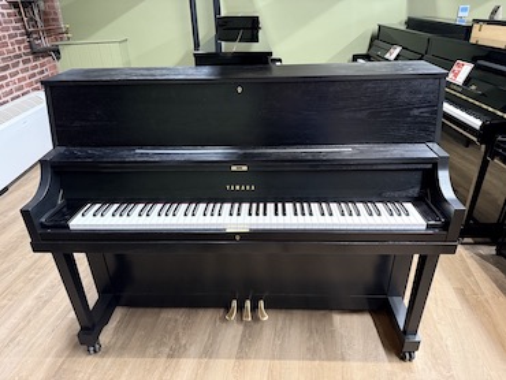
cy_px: 190
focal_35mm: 24
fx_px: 351
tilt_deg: -27.5
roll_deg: +2.6
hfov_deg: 71.6
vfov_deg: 56.9
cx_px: 253
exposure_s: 1/54
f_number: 1.78
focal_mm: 6.76
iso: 800
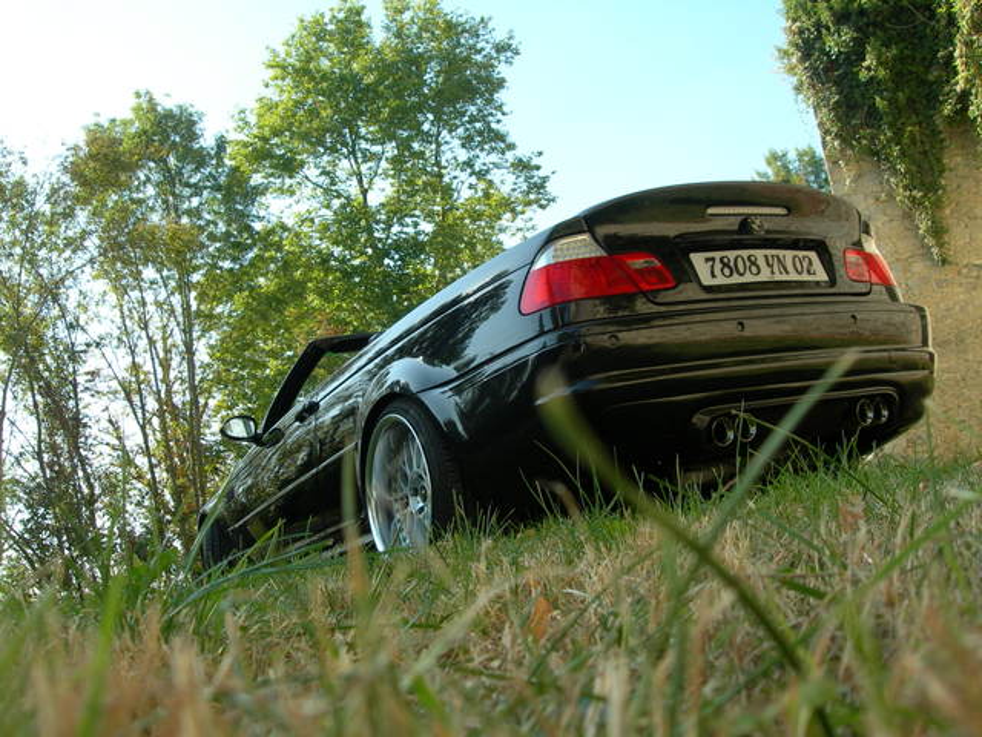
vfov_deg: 37.7
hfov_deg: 49.0
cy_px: 368
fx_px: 1078
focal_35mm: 38
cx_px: 491
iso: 50
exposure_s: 1/176
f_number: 4.8
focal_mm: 7.8
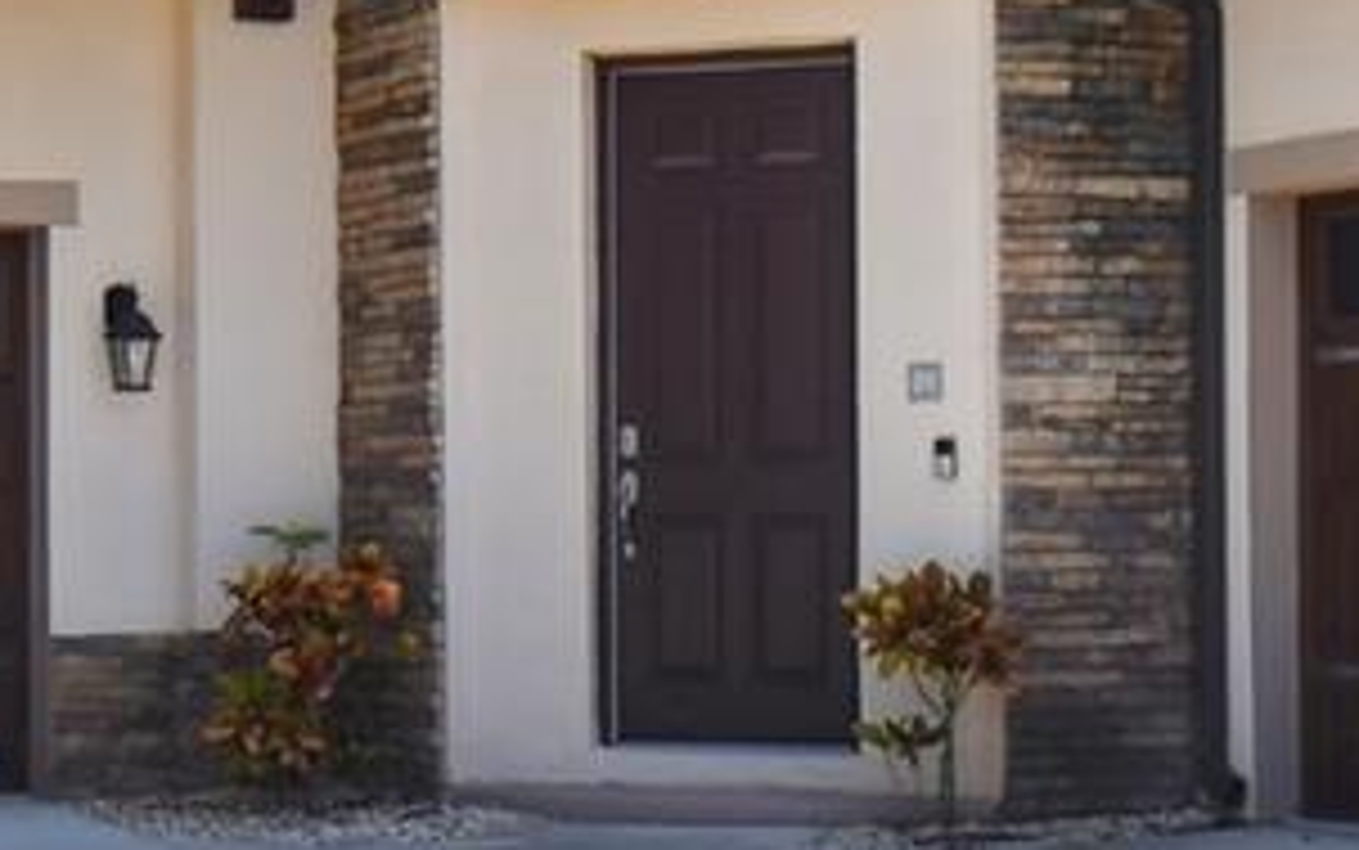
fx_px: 3001
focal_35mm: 81
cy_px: 679
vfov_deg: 16.0
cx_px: 410
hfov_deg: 25.3
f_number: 7.1
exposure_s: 1/1600
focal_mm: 10
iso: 100
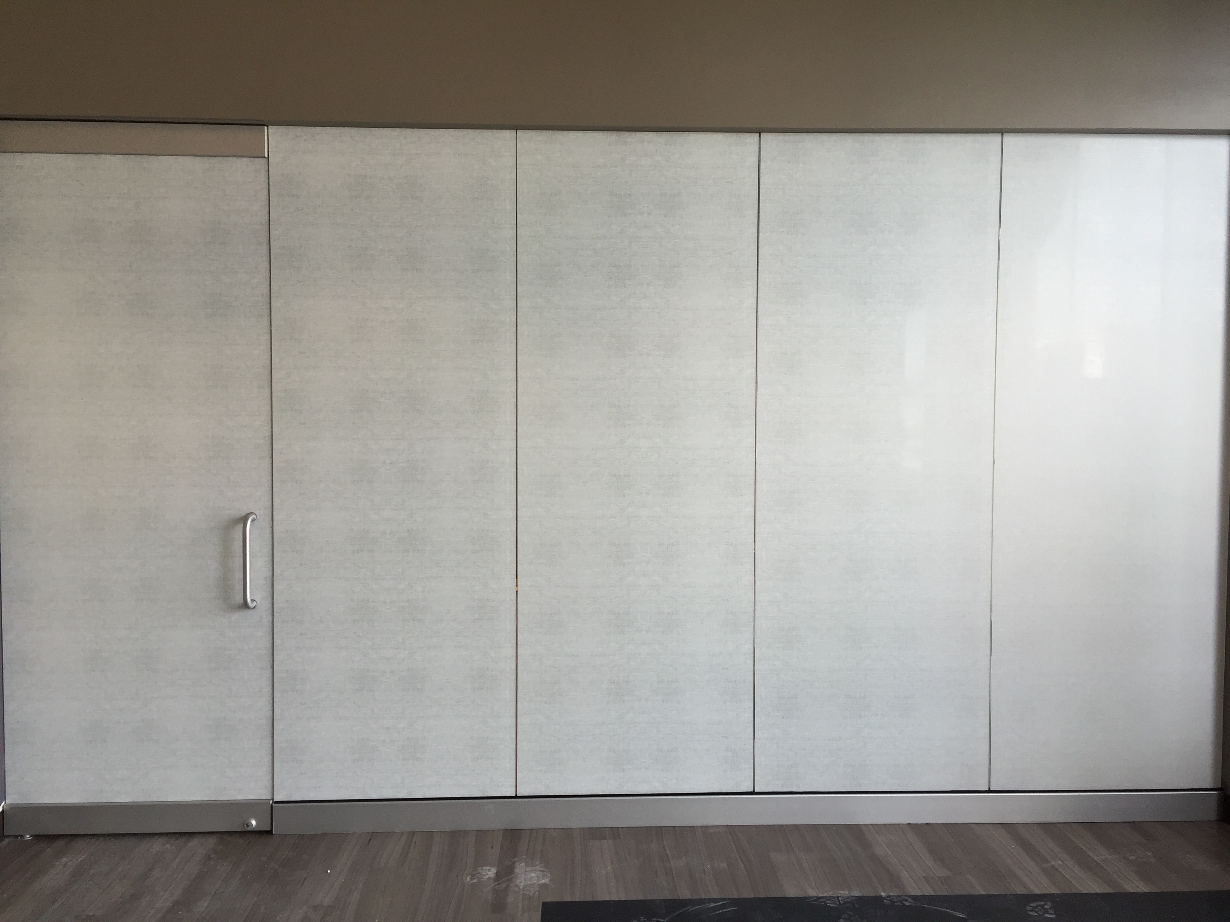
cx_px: 615
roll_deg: +0.5
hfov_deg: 61.7
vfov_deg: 48.2
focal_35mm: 29
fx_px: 1030
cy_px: 461
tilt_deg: -2.0
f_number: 2.2
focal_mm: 4.15
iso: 50
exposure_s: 1/120
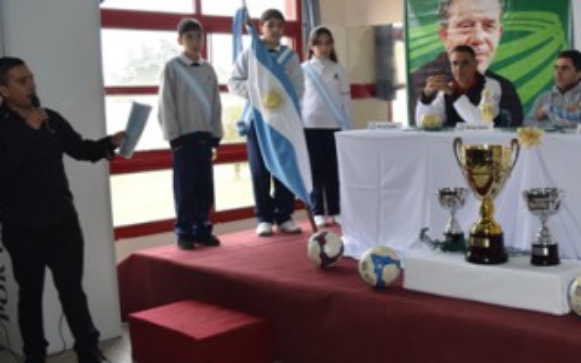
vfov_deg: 26.4
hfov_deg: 40.4
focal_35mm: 49
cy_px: 177
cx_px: 400
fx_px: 776
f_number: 5
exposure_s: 1/100
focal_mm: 20
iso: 800
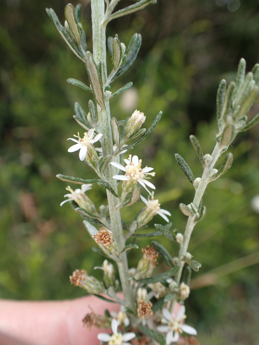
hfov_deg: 46.8
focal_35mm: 30
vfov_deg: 60.0
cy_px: 172
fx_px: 299
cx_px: 130
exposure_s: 1/200
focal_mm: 5.5
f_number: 2.3
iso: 100
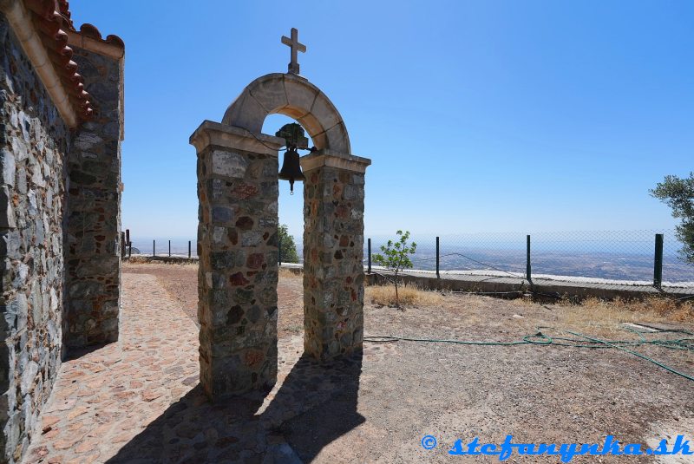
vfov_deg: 81.3
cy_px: 232
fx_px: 270
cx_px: 347
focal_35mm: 14
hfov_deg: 104.2
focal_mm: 14
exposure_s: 1/1600
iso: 100
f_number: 4
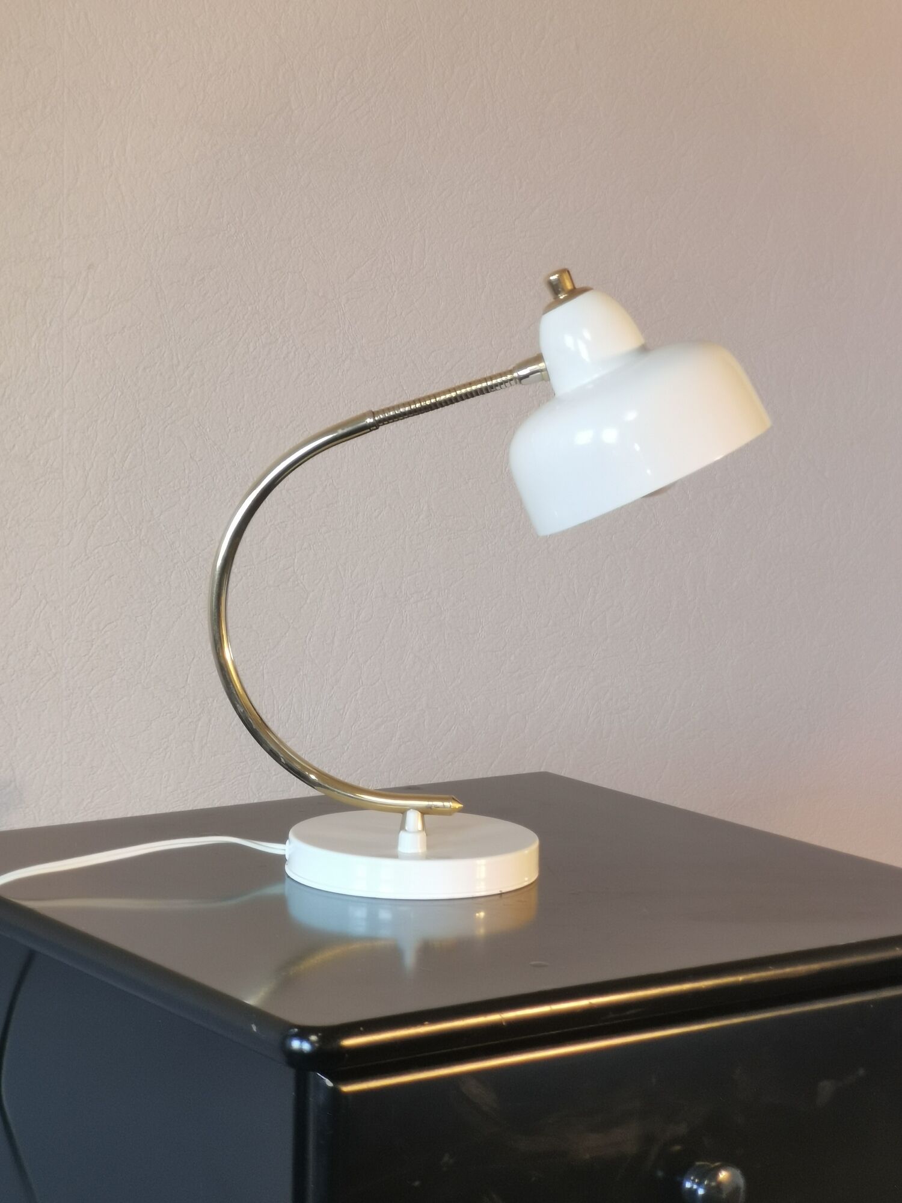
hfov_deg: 18.2
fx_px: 2814
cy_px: 602
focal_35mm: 81
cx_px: 451
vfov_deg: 24.1
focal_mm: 7.48
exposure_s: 1/33.3
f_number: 2.4
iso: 160
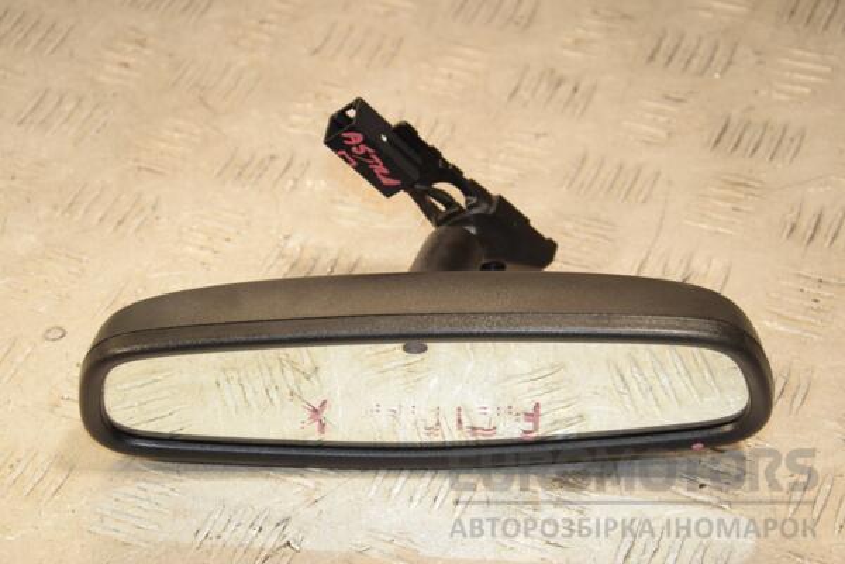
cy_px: 282
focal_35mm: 99
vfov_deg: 13.8
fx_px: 2324
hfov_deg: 20.6
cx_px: 422
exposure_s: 1/200
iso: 800
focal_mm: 66
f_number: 7.1
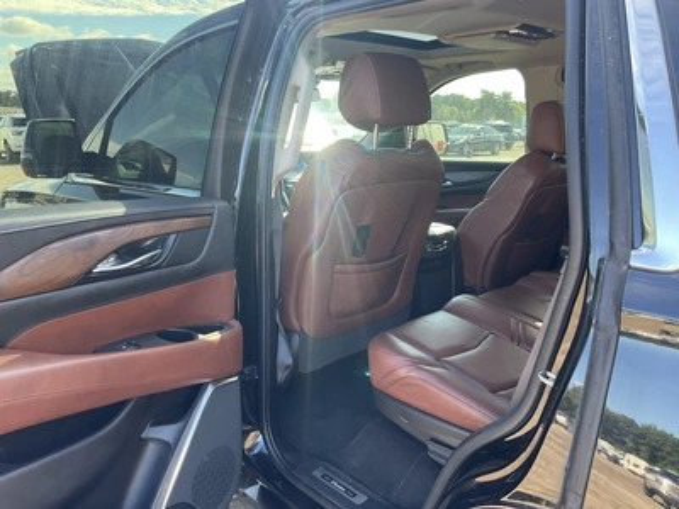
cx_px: 340
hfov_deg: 61.7
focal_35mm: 29
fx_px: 569
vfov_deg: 48.2
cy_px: 254
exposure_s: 1/122
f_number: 1.8
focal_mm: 3
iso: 40
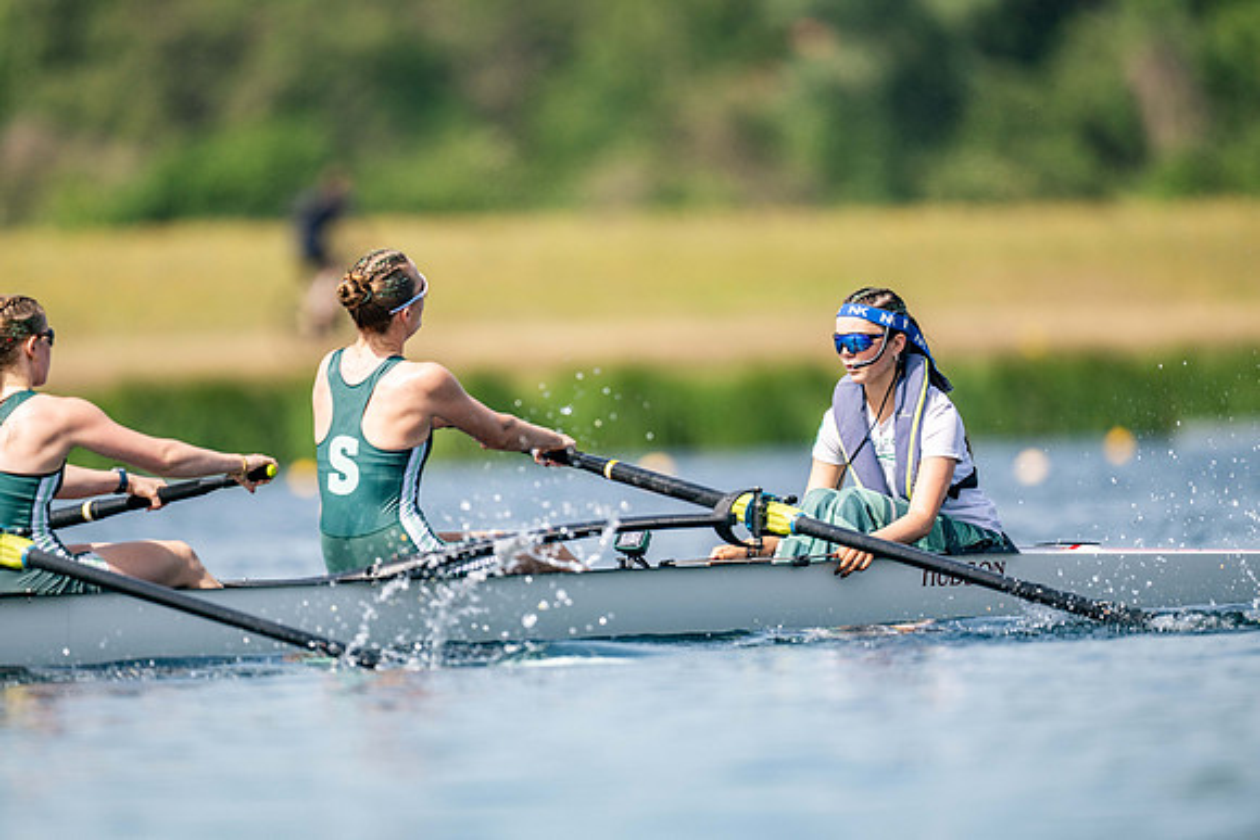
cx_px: 630
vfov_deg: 2.3
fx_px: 21004
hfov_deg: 3.4
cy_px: 420
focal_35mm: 600
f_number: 4
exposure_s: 1/2500
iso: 180
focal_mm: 600
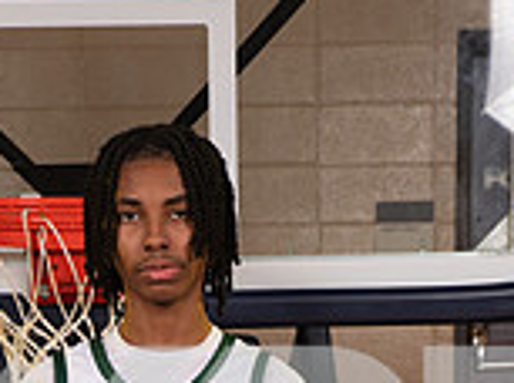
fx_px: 2311
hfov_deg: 12.7
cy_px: 689
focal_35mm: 156
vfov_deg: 9.1
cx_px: 158
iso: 320
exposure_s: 1/320
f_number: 7.1
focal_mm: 55
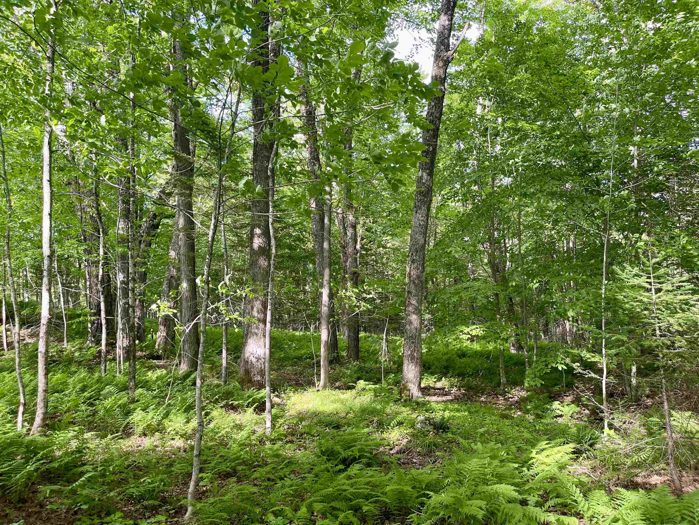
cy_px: 262
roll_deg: +3.1
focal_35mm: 25
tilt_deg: +6.4
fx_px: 505
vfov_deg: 54.9
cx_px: 350
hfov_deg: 69.4
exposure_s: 1/121
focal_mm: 5.1
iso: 64
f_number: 1.6
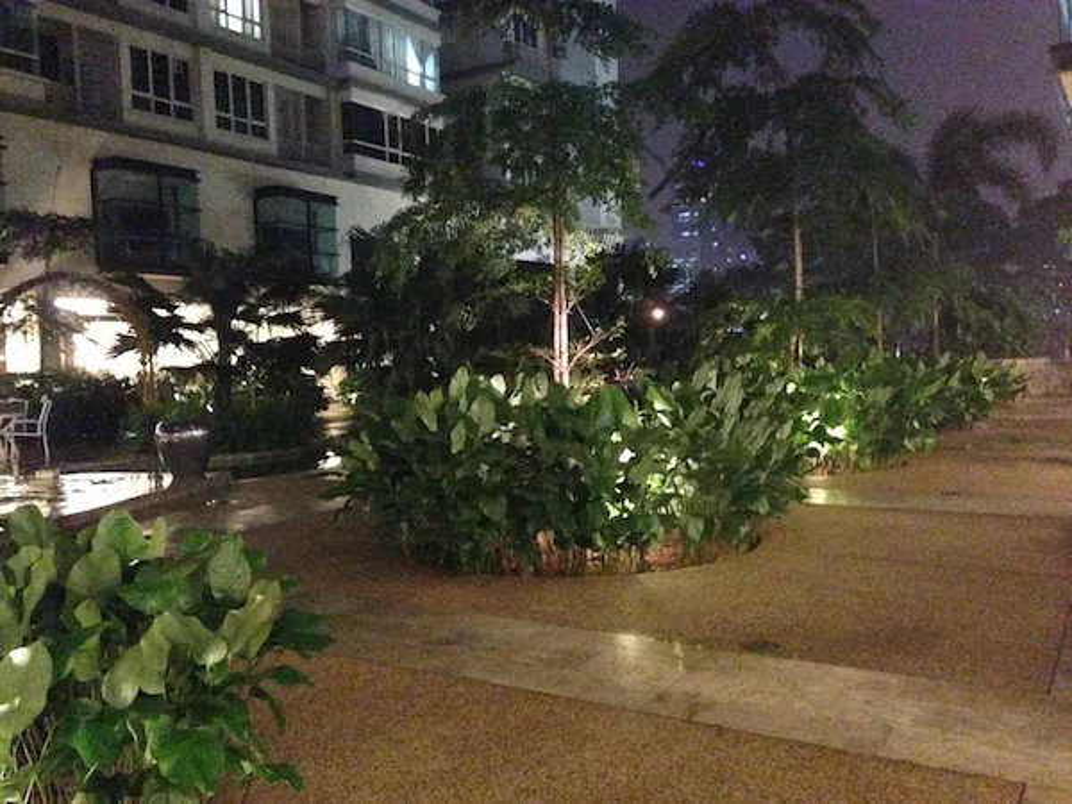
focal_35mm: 66
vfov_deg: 22.3
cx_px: 536
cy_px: 402
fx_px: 2044
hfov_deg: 29.4
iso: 2000
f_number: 2.4
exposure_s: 1/15
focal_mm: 4.12
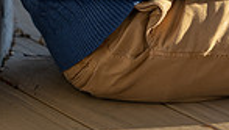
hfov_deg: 7.9
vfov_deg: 4.4
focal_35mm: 272
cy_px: -215
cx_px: 143
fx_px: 1653
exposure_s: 1/200
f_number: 1.8
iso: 100
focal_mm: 85
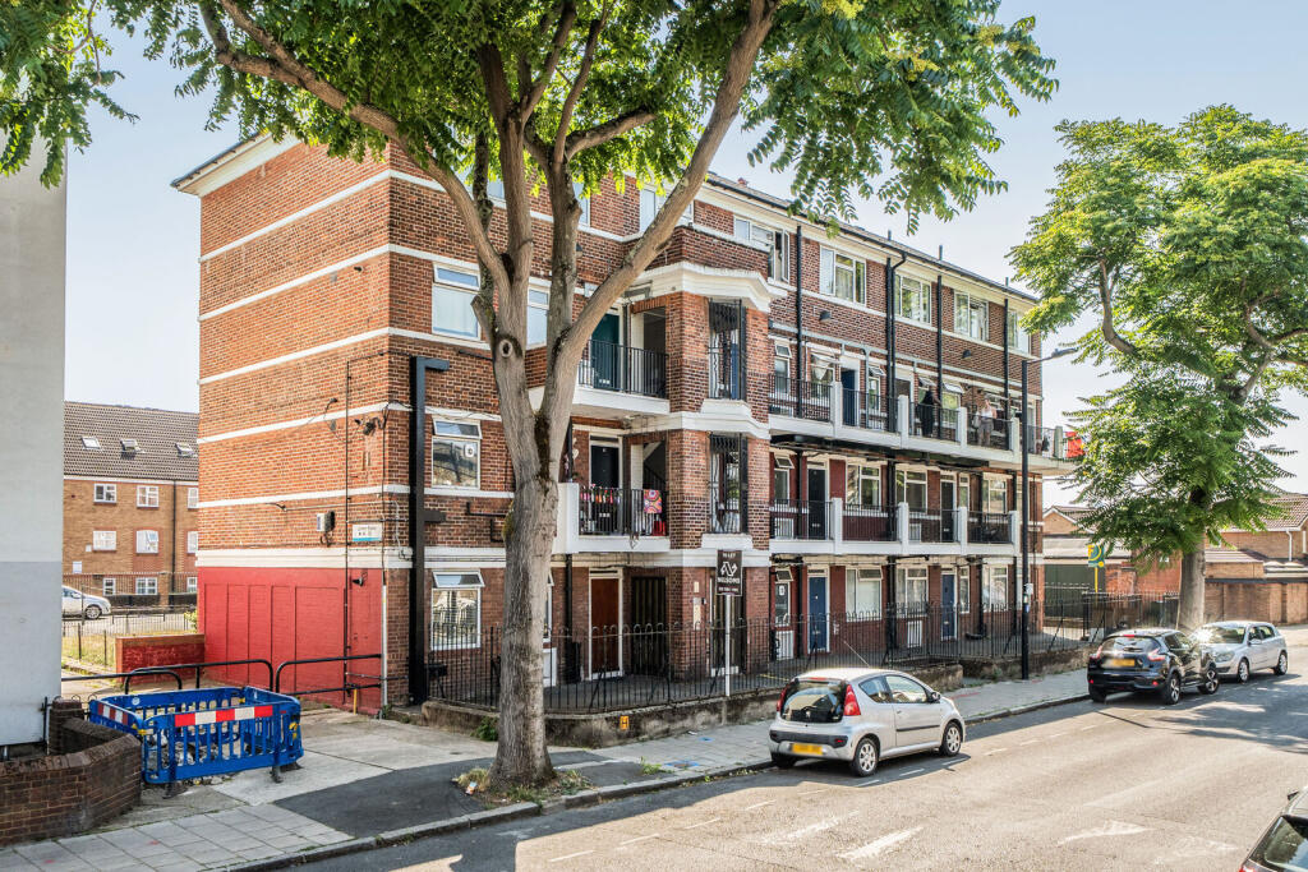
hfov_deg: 65.5
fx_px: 1017
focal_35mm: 28
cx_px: 654
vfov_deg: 46.4
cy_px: 436
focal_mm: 19
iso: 400
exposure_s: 1/400
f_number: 8
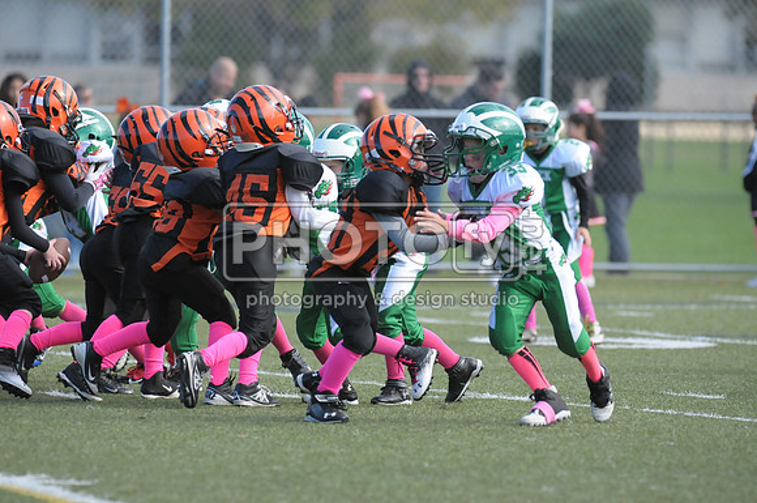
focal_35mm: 405
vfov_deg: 3.4
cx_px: 378
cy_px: 252
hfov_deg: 5.1
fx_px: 8504
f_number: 4
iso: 1600
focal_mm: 270
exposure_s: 1/4000
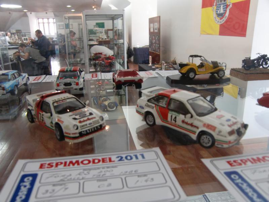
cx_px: 134
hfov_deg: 61.7
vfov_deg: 48.2
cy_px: 101
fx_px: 225
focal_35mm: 29
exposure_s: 1/60
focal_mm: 5.2
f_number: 3.5
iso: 320
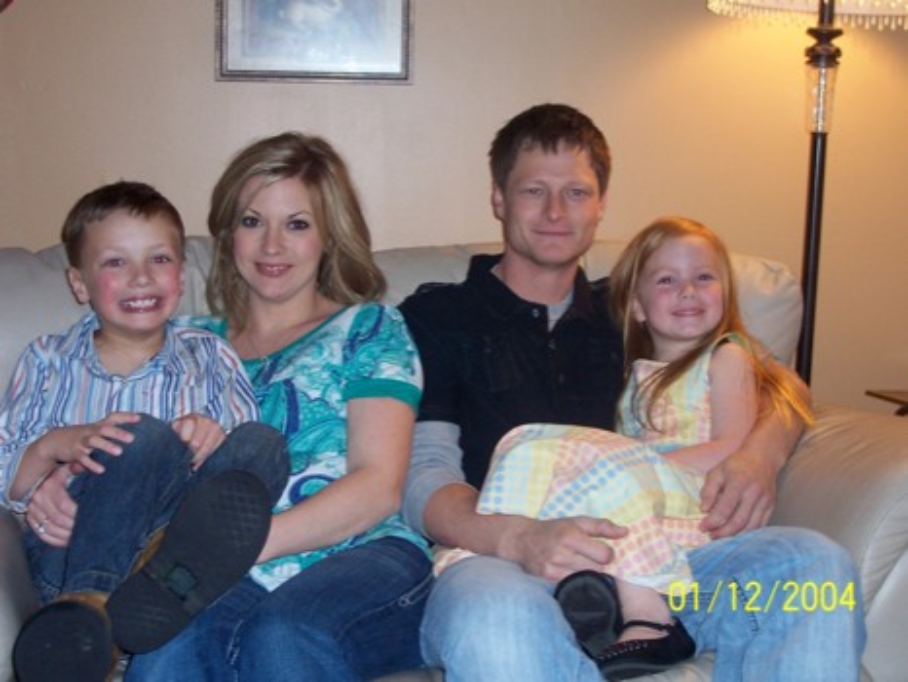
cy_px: 341
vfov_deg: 27.5
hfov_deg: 36.2
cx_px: 454
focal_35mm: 53
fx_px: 1391
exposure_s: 1/60
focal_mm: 8.6
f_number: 3.4
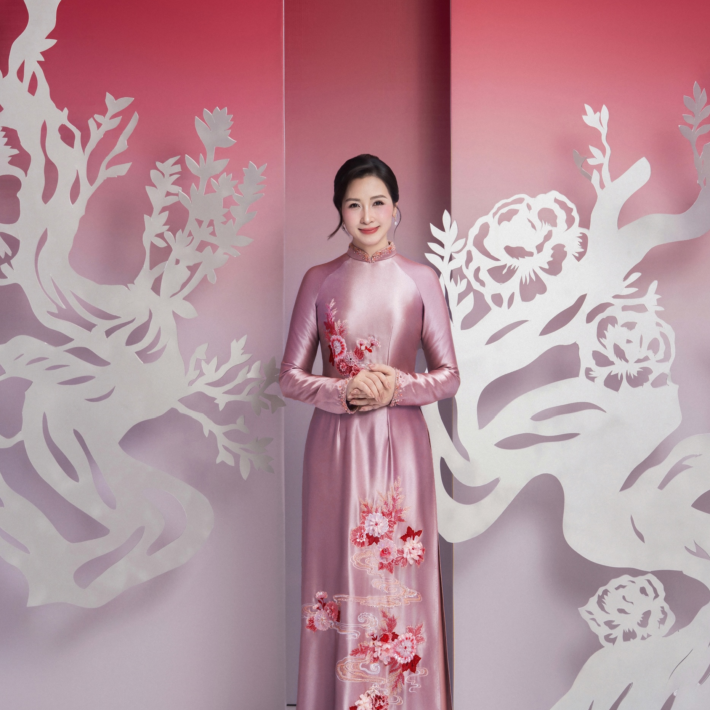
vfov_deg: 24.3
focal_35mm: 71
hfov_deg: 24.3
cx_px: 359
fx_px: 1648
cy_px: 417
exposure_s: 1/160
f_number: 6.3
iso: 200
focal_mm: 55
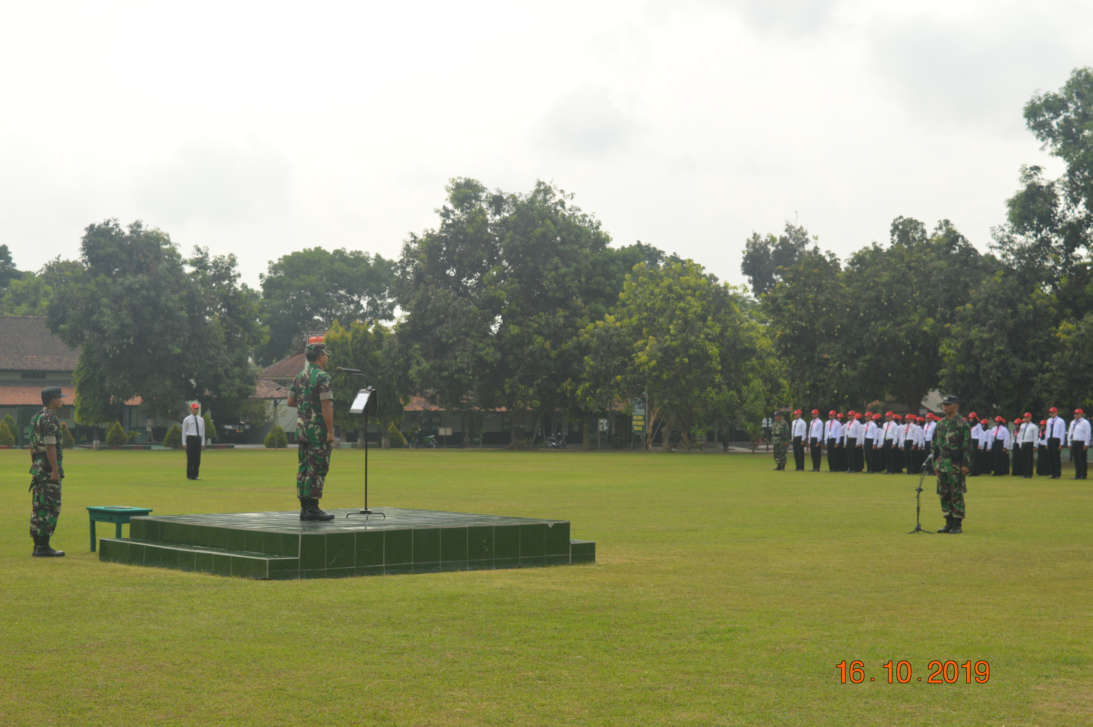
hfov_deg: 29.9
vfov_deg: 20.1
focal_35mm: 68
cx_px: 546
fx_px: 2048
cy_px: 364
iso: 100
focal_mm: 45
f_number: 9
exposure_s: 1/200
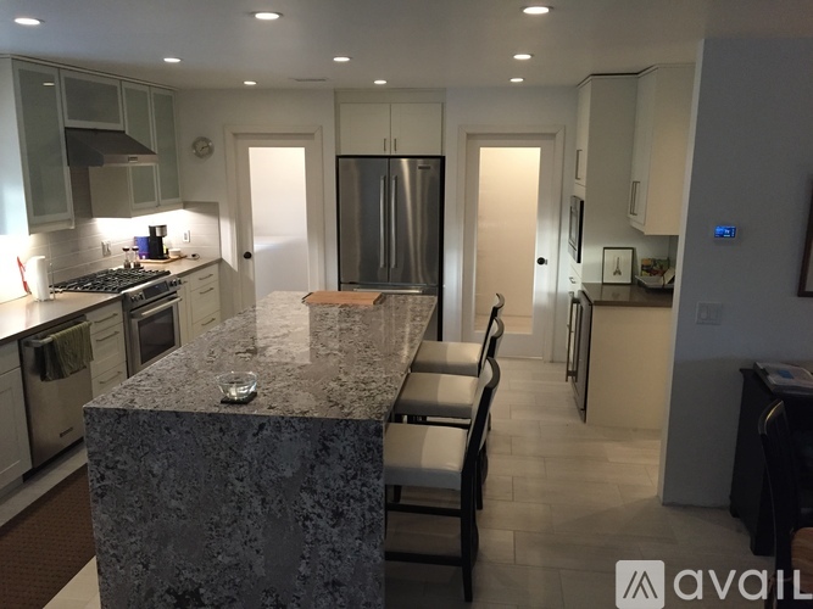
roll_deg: -0.6
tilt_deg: -12.1
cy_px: 304
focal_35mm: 29
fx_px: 681
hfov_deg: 61.7
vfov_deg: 48.2
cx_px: 406
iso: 200
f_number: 2.2
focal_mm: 4.15
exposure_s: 1/30
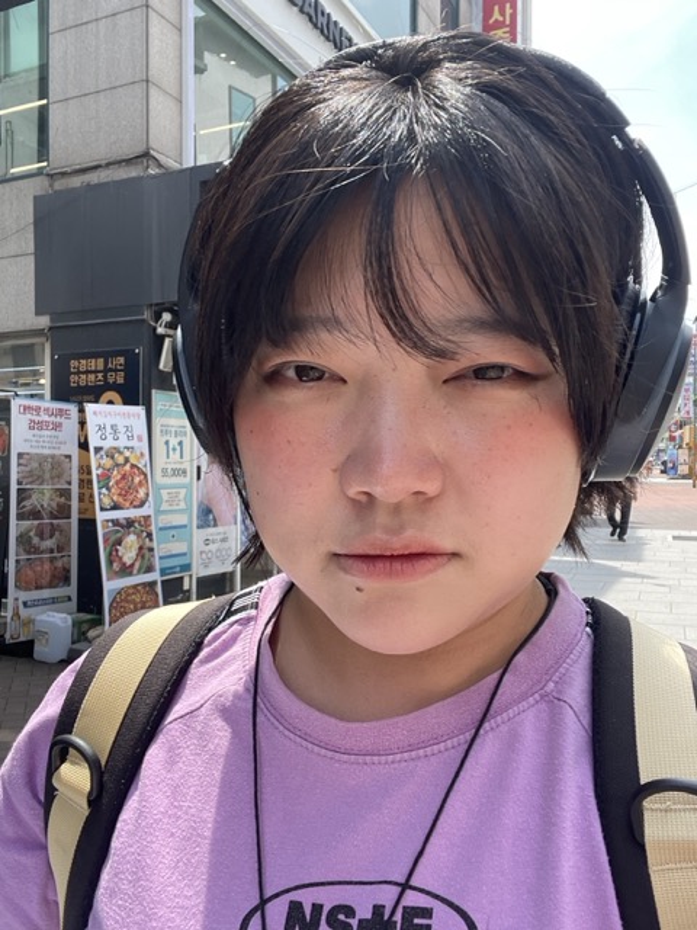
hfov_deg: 46.8
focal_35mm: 30
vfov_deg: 60.0
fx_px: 805
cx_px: 348
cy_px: 465
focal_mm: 2.71
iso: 25
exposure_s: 1/192
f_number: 2.2
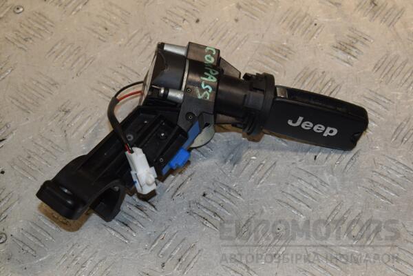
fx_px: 895
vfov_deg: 17.5
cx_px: 206
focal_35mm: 78
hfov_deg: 26.0
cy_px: 138
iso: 800
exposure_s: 1/200
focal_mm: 52
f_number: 10
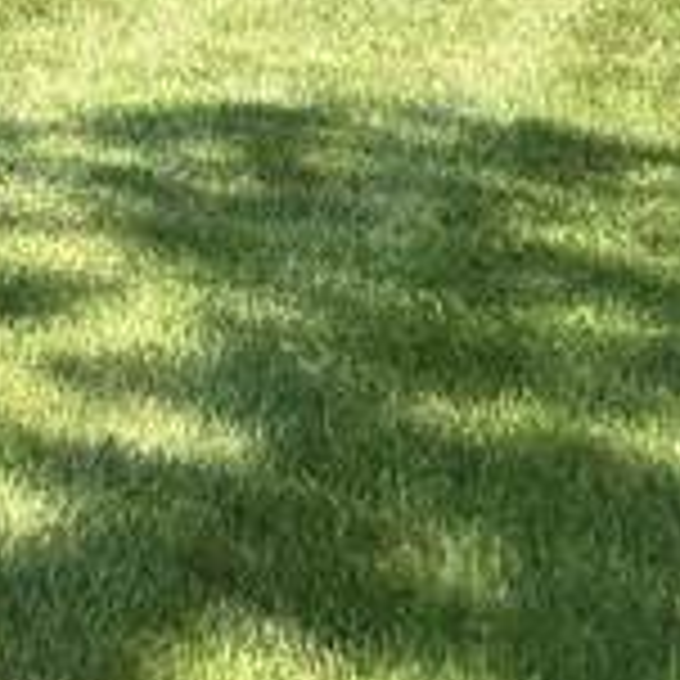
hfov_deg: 9.9
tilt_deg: +0.9
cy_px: -545
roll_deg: -0.7
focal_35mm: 156
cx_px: -923
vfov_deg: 10.5
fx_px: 3467
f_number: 1.6
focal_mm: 5.96
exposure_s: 1/1876
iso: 50
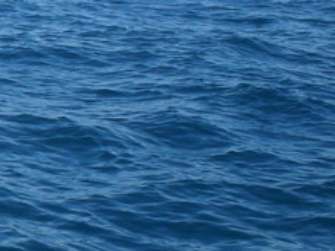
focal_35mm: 122
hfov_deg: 14.8
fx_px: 1179
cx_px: -189
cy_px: 114
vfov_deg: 12.1
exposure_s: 1/180
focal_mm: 6.3
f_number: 8.4
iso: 100
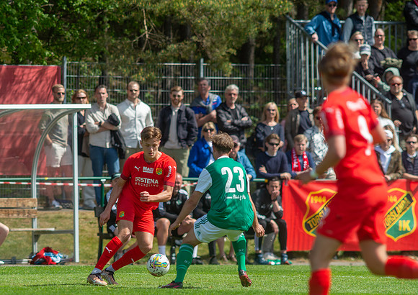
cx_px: 130
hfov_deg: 3.5
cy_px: 190
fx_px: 6808
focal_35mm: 575
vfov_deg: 2.5
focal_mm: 420
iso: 200
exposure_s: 1/1250
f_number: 4
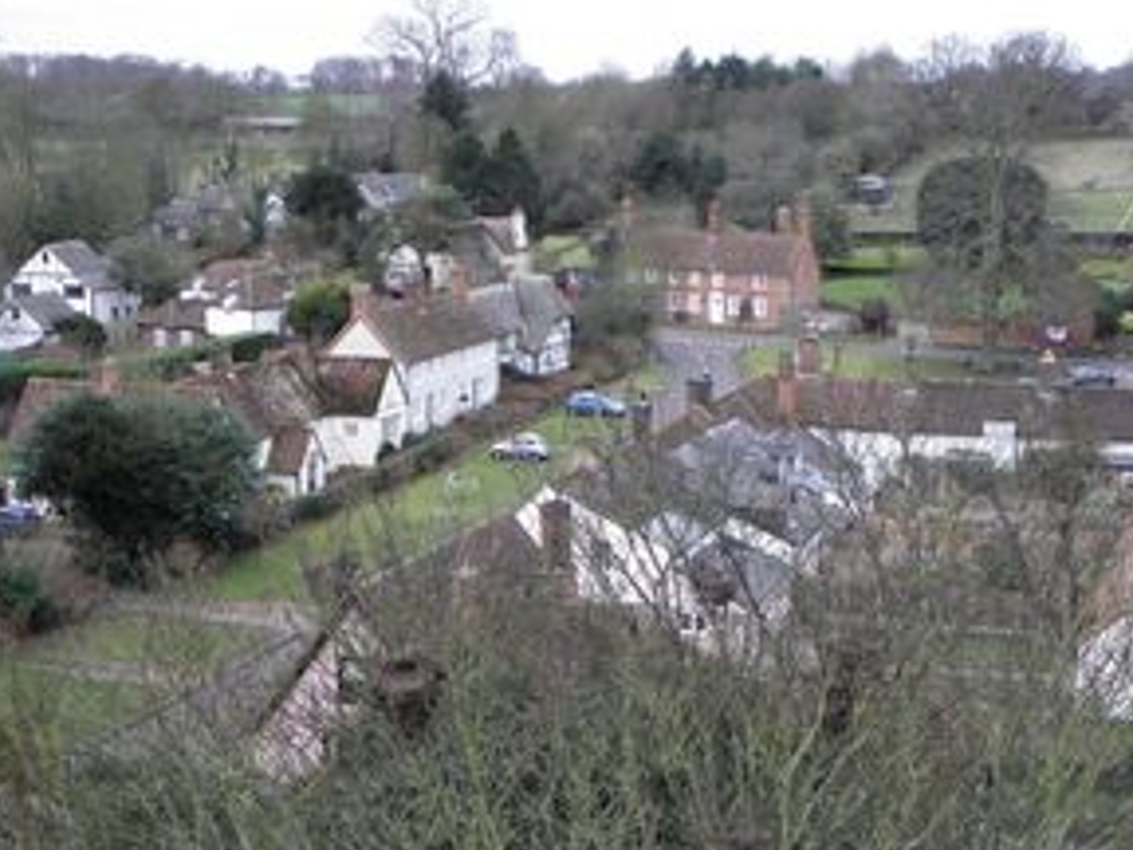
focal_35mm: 57
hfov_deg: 33.8
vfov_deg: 25.7
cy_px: 433
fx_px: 1866
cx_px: 547
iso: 64
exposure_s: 1/80
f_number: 3.3
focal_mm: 7.31
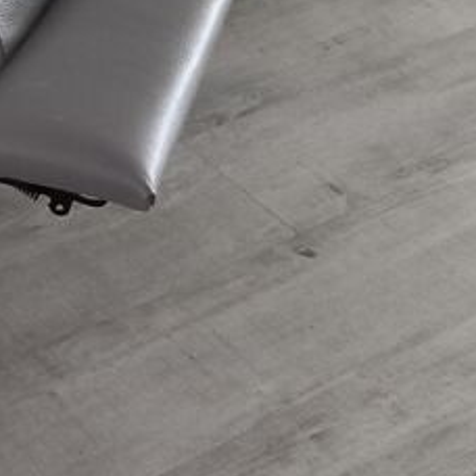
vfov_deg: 13.4
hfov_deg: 13.3
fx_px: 2007
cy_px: 64
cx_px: -29
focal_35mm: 129
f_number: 2
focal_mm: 4.6
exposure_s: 1/20
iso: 640
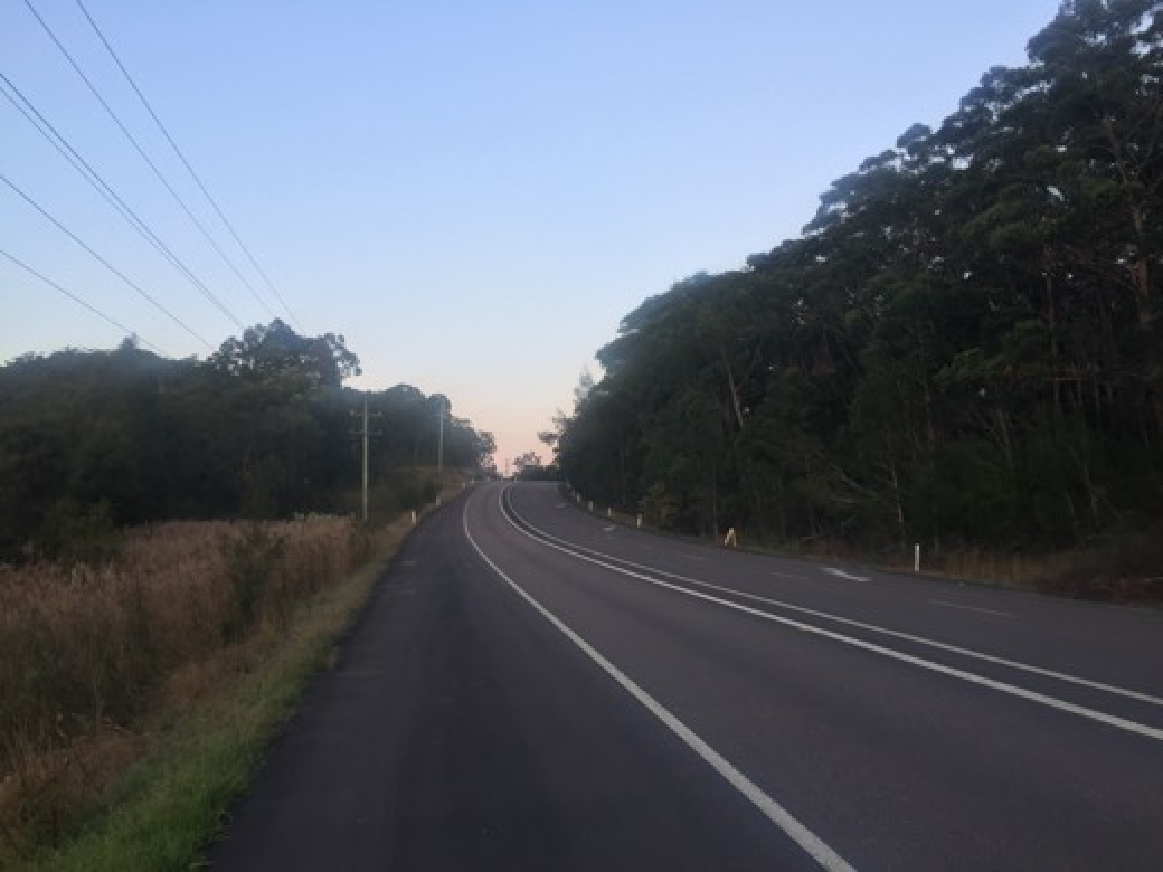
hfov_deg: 61.7
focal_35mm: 29
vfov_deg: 48.2
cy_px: 436
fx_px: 974
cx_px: 582
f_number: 2.2
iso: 32
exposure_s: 1/60
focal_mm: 4.15
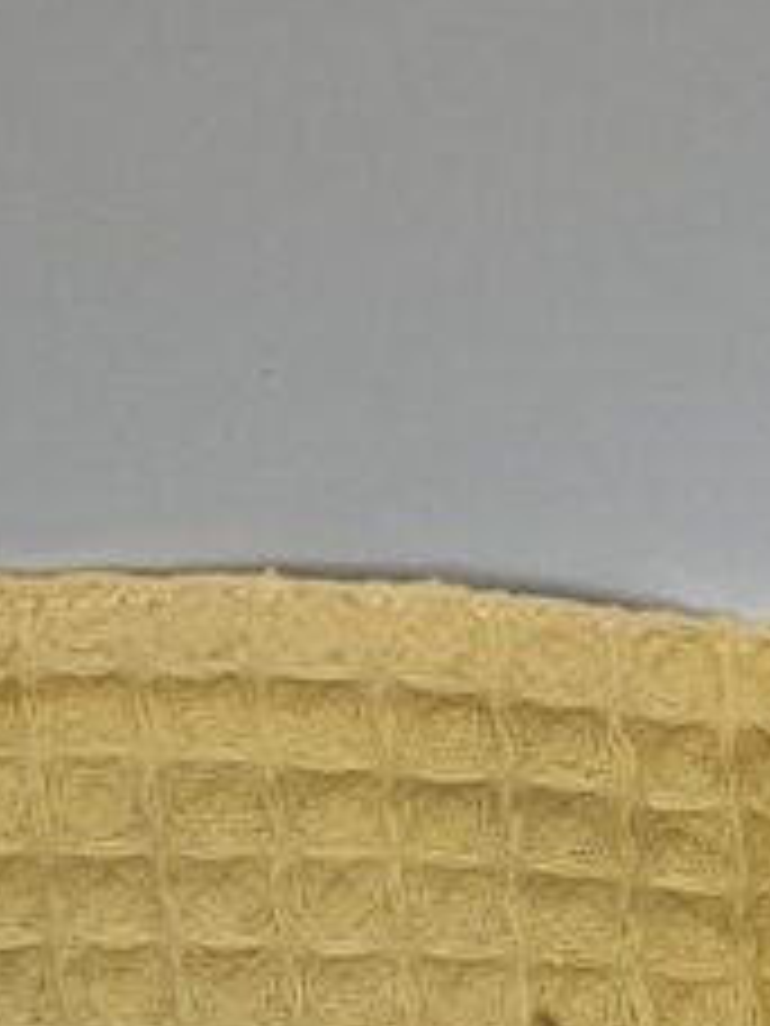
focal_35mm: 130
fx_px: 3856
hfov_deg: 11.1
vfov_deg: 13.4
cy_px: 1953
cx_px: 1045
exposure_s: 1/450
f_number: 1.8
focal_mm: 3
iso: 25
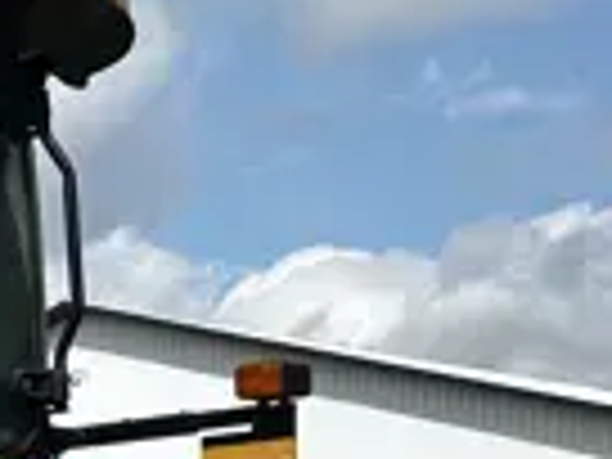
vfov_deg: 11.5
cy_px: 734
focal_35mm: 122
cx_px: -657
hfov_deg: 13.5
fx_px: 2157
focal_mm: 5.7
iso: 50
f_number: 1.5
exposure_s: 1/4115
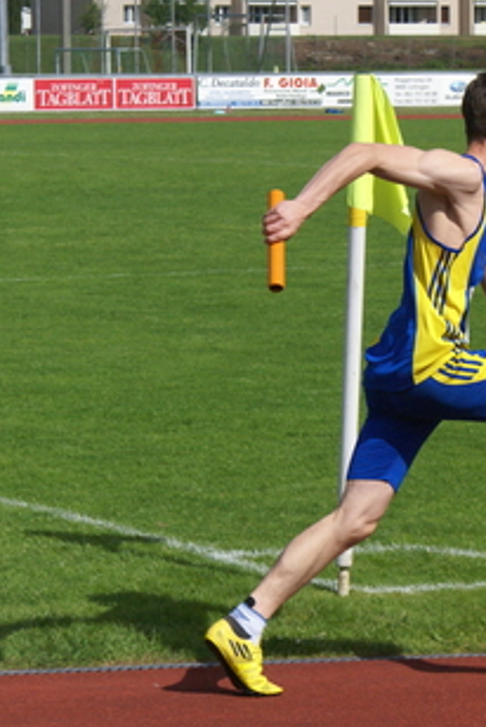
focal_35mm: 184
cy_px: 399
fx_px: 3717
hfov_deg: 7.5
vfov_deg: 11.2
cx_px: 367
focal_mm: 70
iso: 800
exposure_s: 1/2000
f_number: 11
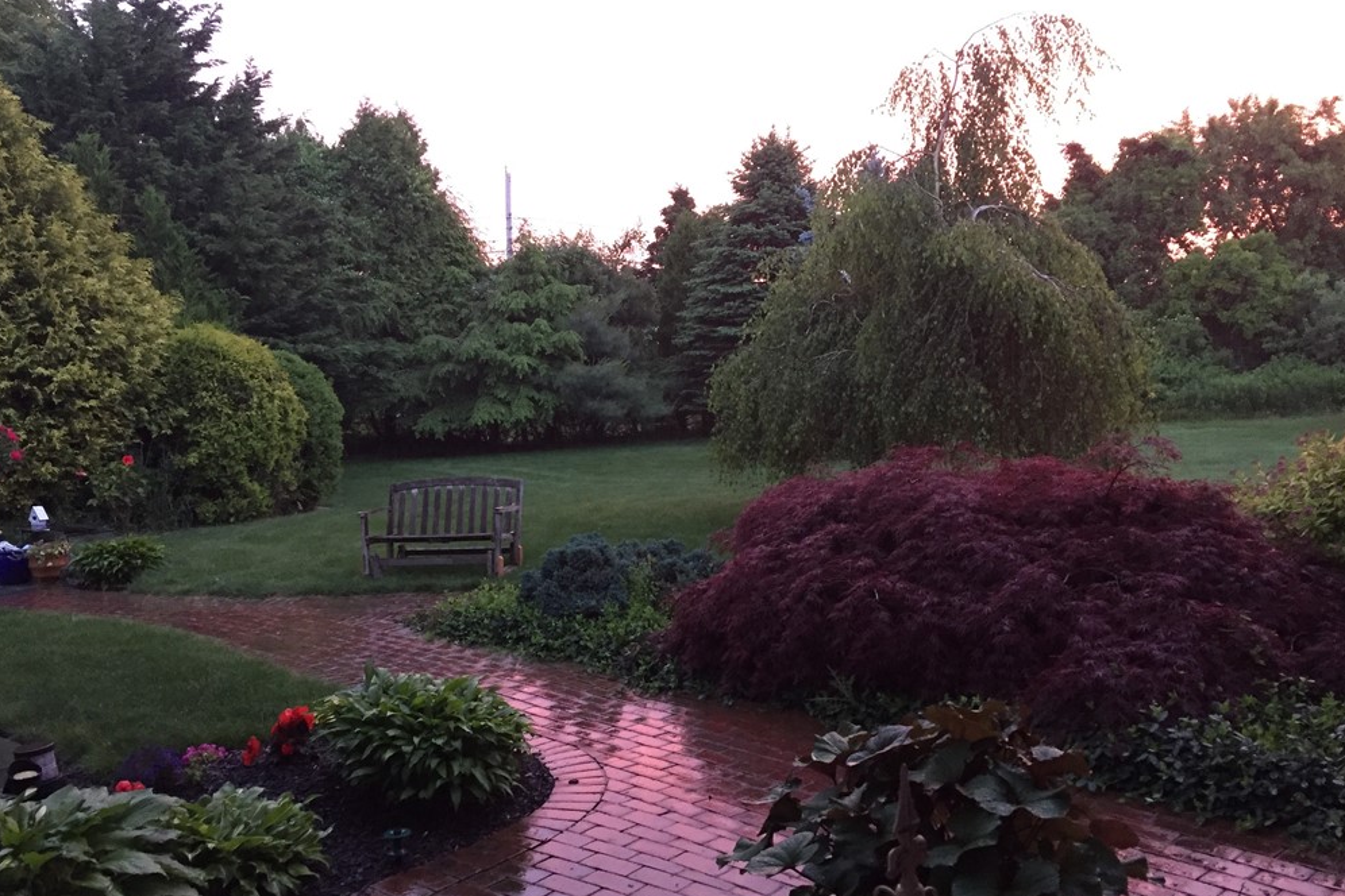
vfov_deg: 42.3
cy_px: 484
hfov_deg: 60.3
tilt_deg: -4.9
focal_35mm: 31
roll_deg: +1.8
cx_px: 663
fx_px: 1158
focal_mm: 4.15
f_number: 2.2
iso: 250
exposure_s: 1/17
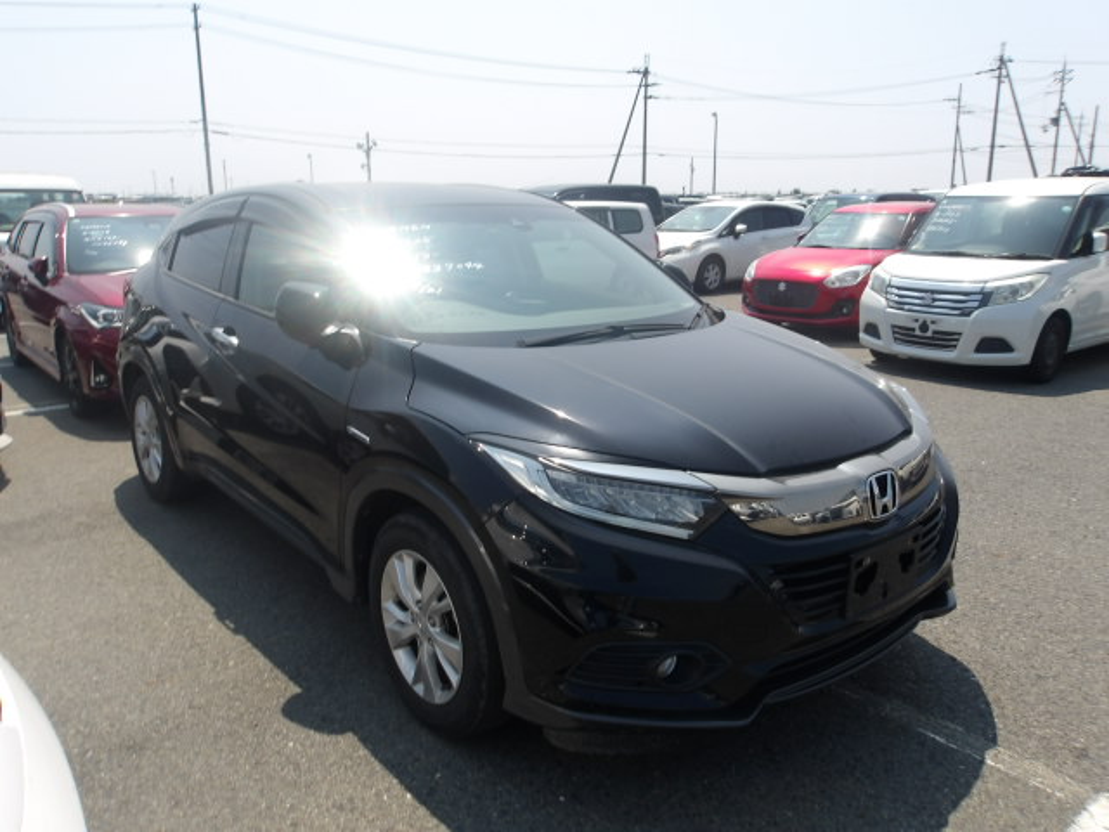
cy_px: 416
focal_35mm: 27
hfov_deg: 65.3
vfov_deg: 51.4
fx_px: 865
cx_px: 554
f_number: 10.4
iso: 100
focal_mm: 4.9
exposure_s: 1/123
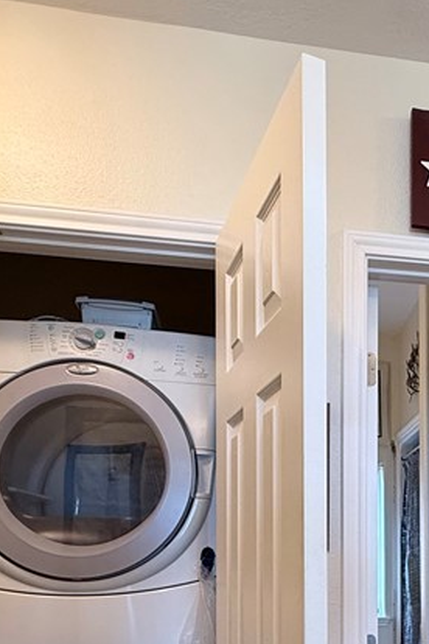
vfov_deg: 48.5
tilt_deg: +0.1
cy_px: 558
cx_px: 393
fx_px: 643
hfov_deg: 34.6
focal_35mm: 36
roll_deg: +0.3
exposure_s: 1/60
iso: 250
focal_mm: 2.22
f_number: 2.2
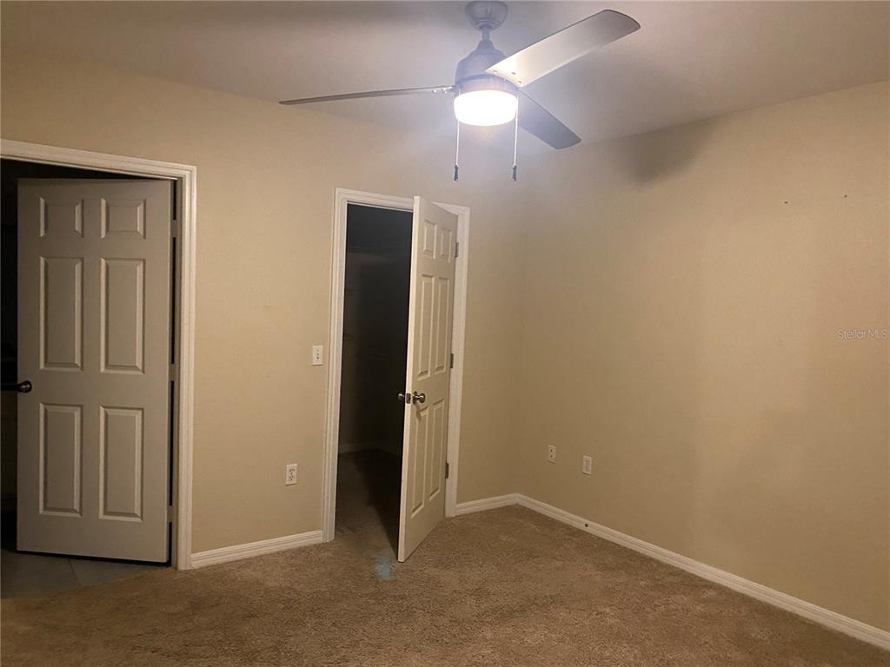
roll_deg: -2.9
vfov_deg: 53.1
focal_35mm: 26
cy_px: 334
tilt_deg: -3.2
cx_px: 445
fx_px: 668
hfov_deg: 67.3
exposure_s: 1/30
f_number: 1.8
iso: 640
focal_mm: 4.25
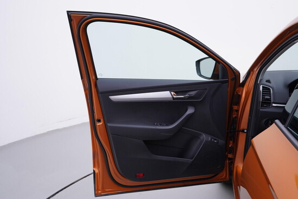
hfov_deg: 53.1
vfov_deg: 36.9
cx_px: 149
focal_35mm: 36
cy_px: 100
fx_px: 298
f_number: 3.5
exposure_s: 1/60
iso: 125
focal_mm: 24
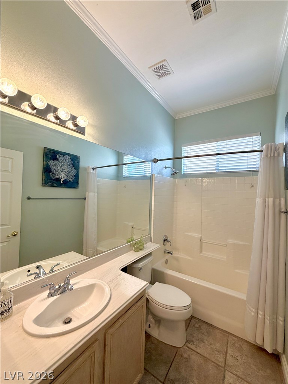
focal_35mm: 14
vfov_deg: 102.1
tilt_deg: +1.0
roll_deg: -1.0
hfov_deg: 85.7
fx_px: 155
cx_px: 144
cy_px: 192
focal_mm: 2.22
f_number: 2.2
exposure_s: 1/120
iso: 125
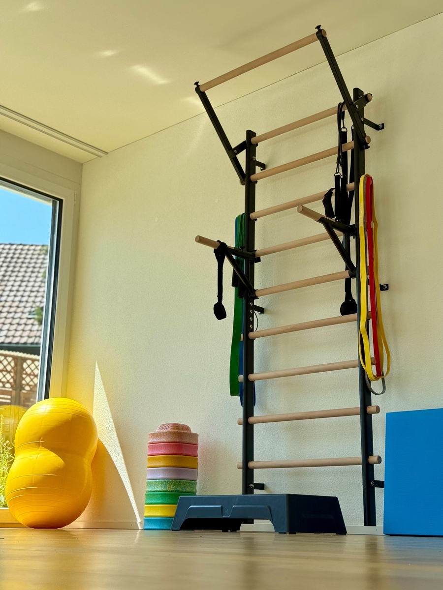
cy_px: 295
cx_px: 222
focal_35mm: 48
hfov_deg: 30.3
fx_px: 819
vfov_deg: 39.7
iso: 80
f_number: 1.78
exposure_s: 1/1185
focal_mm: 6.76
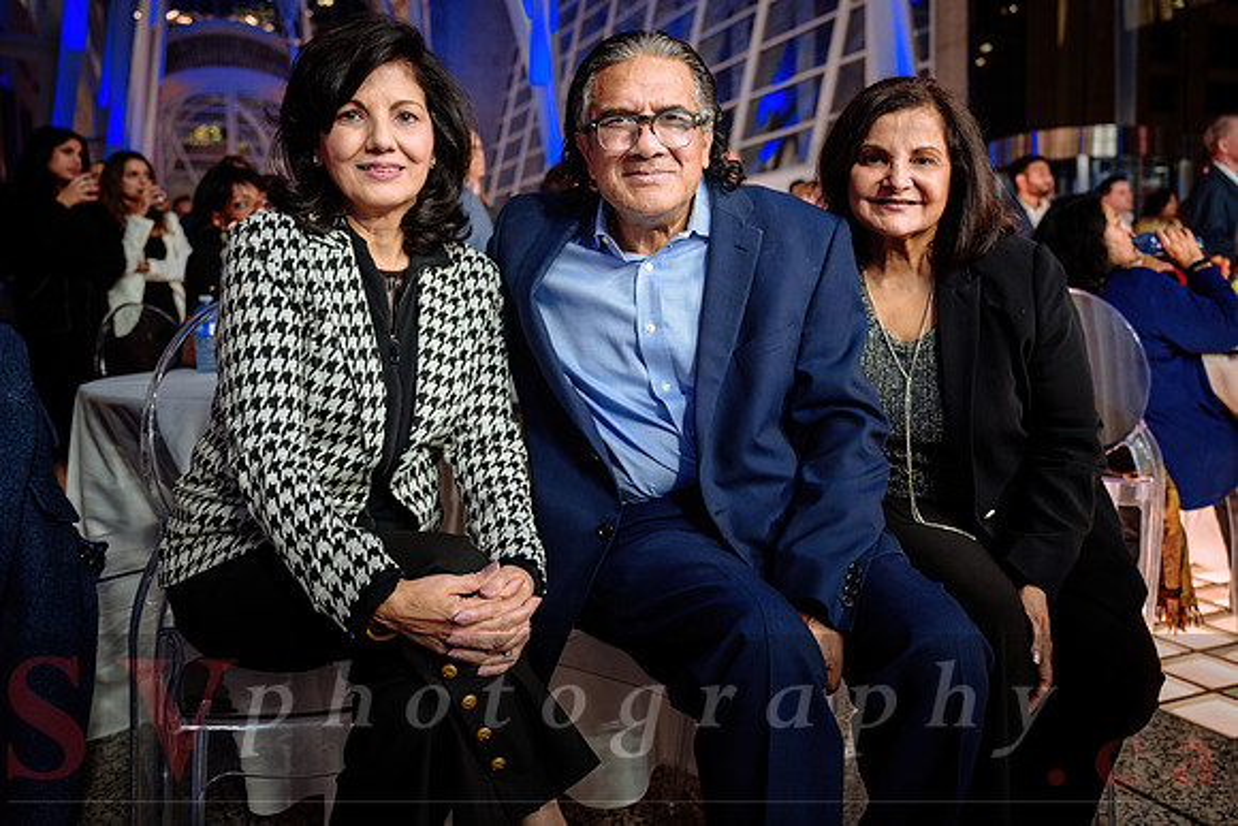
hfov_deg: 59.8
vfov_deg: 42.0
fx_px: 1074
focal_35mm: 31
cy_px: 383
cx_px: 668
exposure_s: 1/30
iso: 500
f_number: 3.2
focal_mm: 28
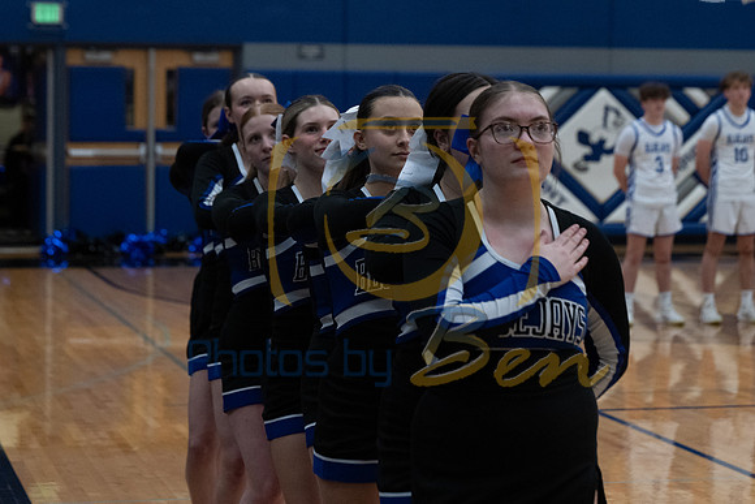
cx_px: 374
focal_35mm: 101
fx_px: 2125
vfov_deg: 13.5
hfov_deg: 20.1
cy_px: 160
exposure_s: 1/640
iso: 4000
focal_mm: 71
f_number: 3.5
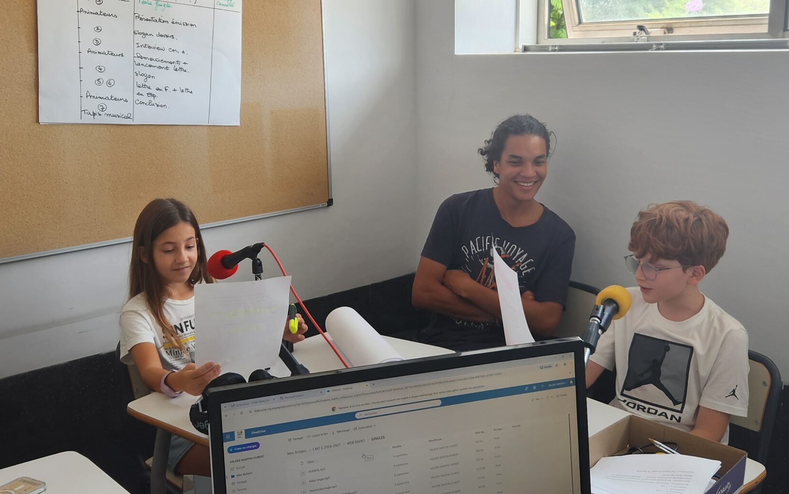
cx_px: 379
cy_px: 199
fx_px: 817
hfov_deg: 51.5
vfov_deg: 33.5
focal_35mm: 38
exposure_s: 1/180
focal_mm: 5.4
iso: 100
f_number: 1.8
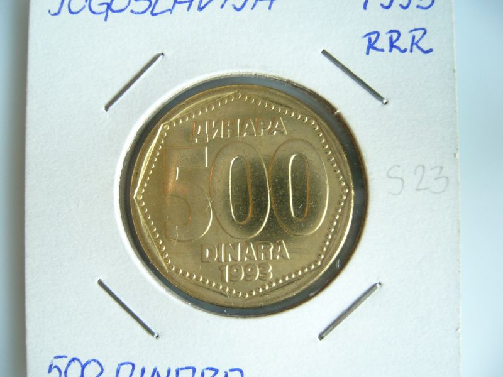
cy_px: 188
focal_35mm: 35
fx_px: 509
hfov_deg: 52.6
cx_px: 252
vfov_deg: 40.7
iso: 125
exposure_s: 1/8
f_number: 2.8
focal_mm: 5.8
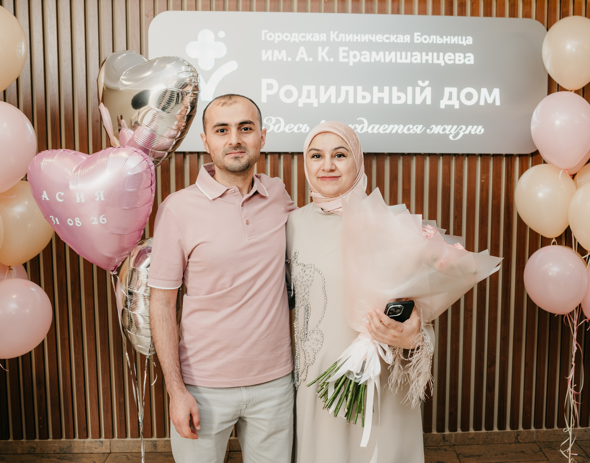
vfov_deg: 36.9
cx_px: 358
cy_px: 225
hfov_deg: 45.7
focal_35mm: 40
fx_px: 695
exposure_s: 1/160
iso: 320
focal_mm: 35
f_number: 4
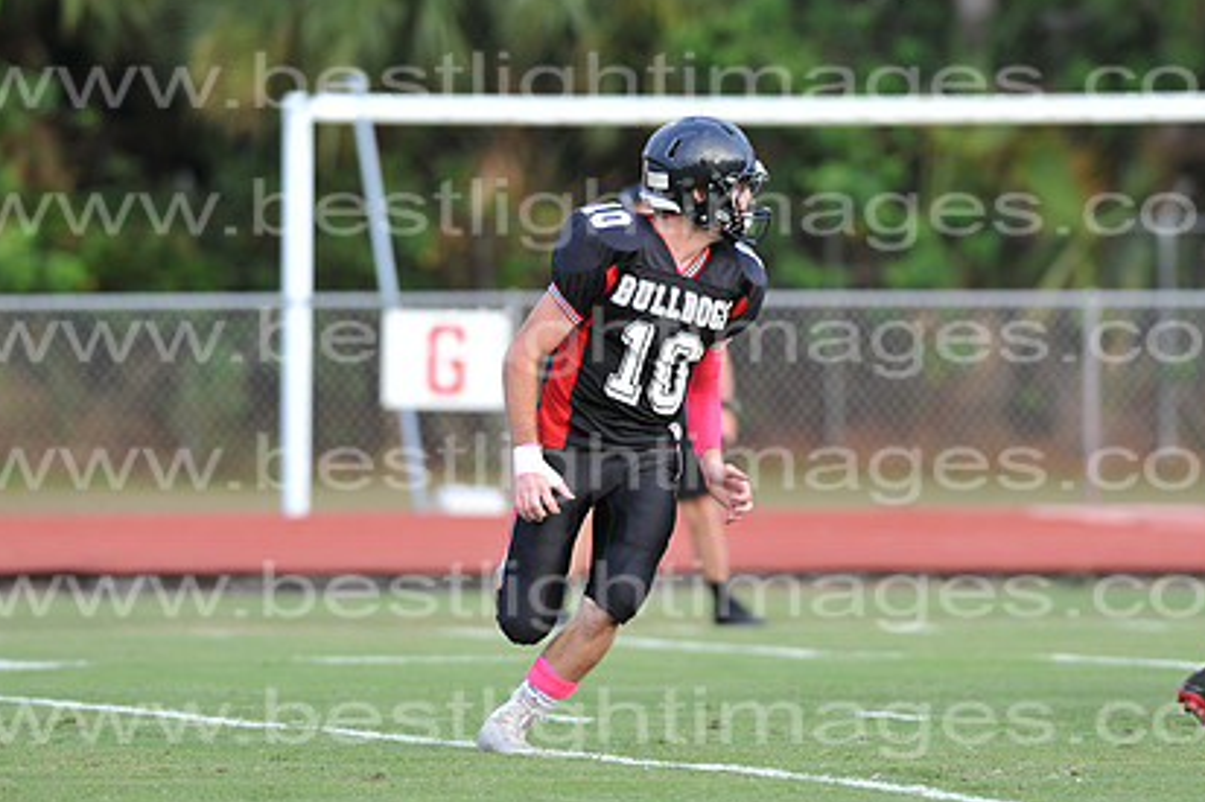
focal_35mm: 421
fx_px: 14085
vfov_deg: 3.3
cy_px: 405
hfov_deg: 4.9
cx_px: 642
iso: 1000
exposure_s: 1/1000
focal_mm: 300
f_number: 4
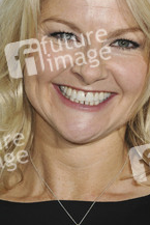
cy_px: 106
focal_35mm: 276
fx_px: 1722
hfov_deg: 5.0
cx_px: 88
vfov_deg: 7.5
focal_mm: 100
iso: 320
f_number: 5.6
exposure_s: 1/160
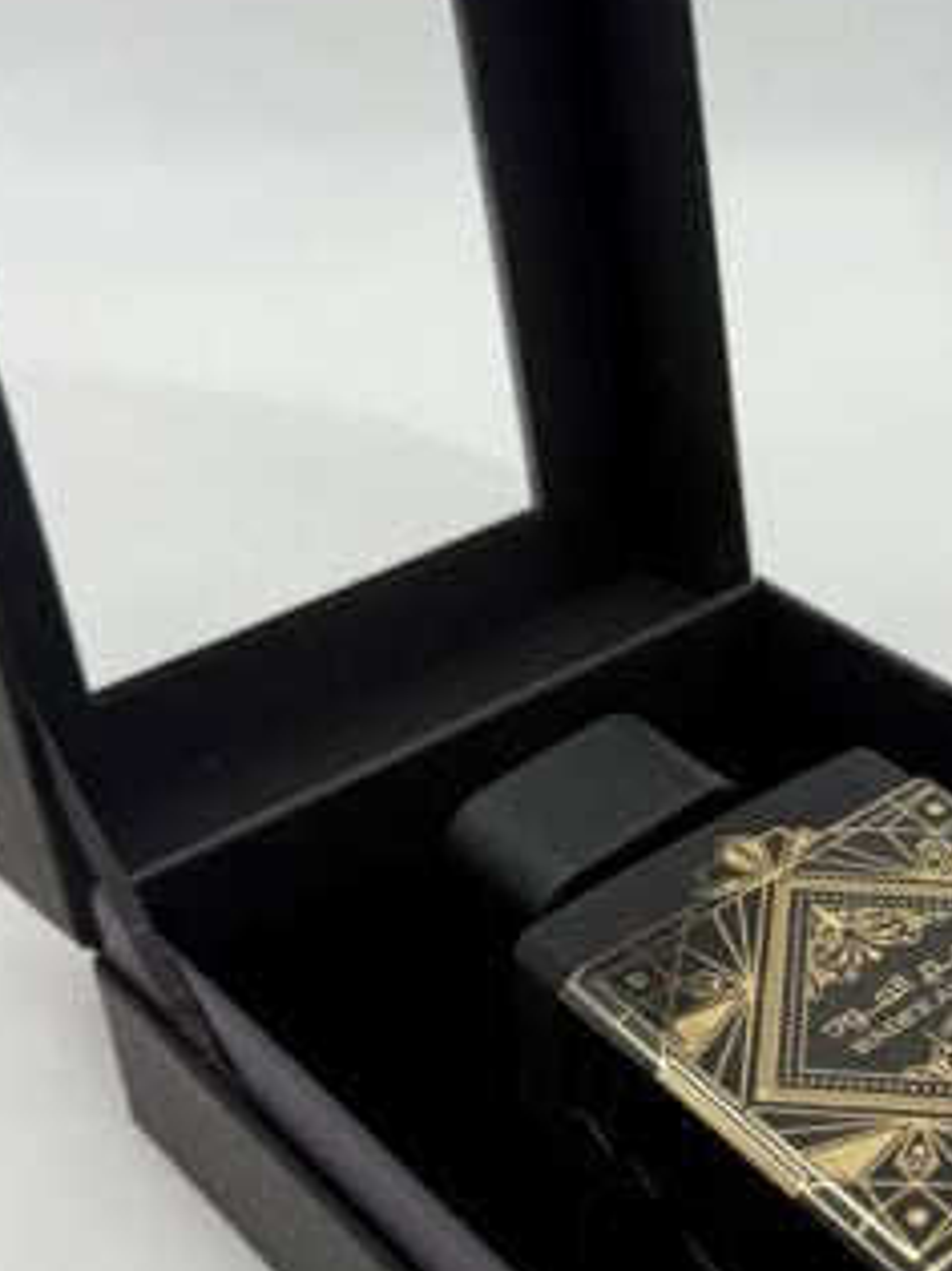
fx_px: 2238
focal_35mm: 61
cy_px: 714
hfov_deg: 23.7
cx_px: 730
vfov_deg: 31.7
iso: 80
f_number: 1.8
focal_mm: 6.8
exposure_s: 1/387
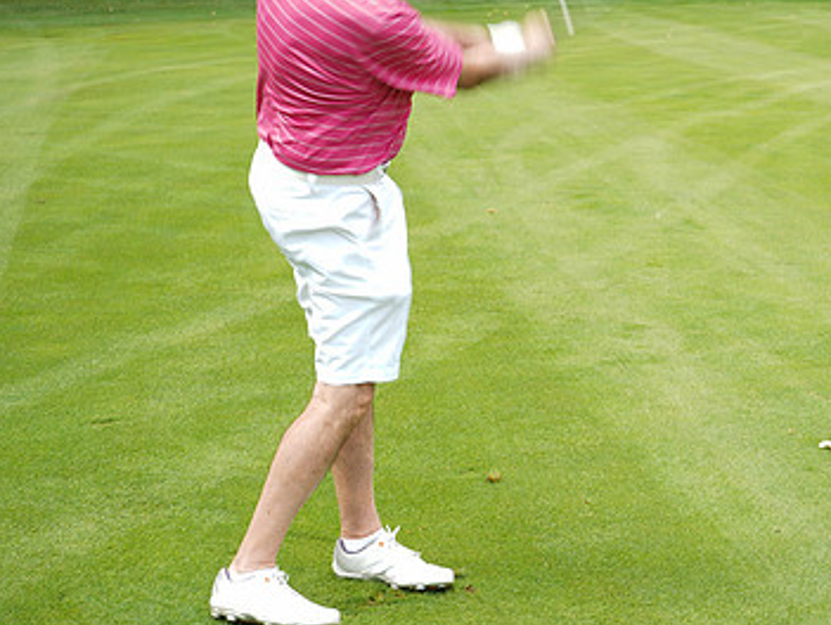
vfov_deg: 20.2
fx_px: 1754
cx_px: 656
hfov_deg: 26.2
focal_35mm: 73
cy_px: 318
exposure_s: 1/100
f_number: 5.6
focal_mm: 46
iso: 80
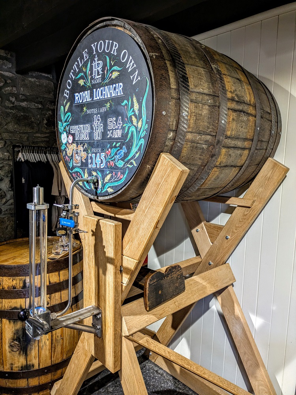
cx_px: 148
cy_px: 198
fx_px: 285
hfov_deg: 54.9
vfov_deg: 69.4
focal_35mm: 25
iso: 149
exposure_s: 1/100
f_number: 1.89
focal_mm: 5.43
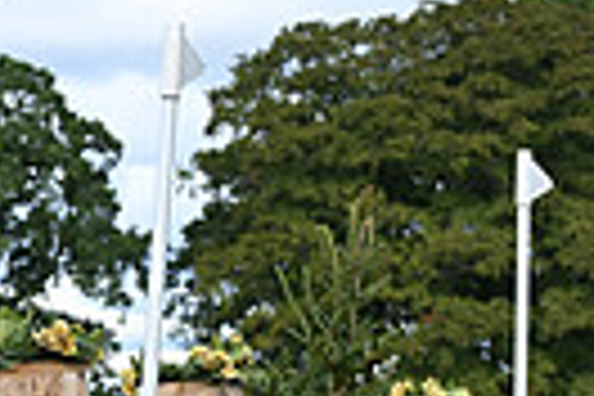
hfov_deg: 7.3
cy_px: 191
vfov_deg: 5.1
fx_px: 4488
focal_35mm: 272
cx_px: -652
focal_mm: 62
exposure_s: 1/1250
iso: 450
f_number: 4.5
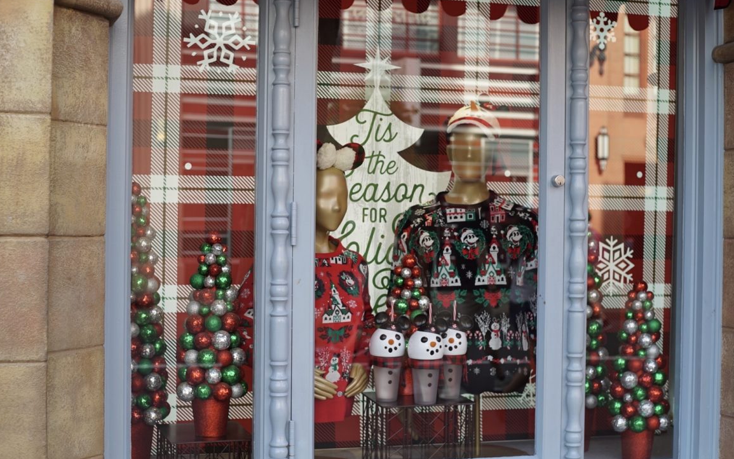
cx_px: 376
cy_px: 237
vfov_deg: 24.4
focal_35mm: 53
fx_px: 1060
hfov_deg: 38.2
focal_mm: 50
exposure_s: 1/160
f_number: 4
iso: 100
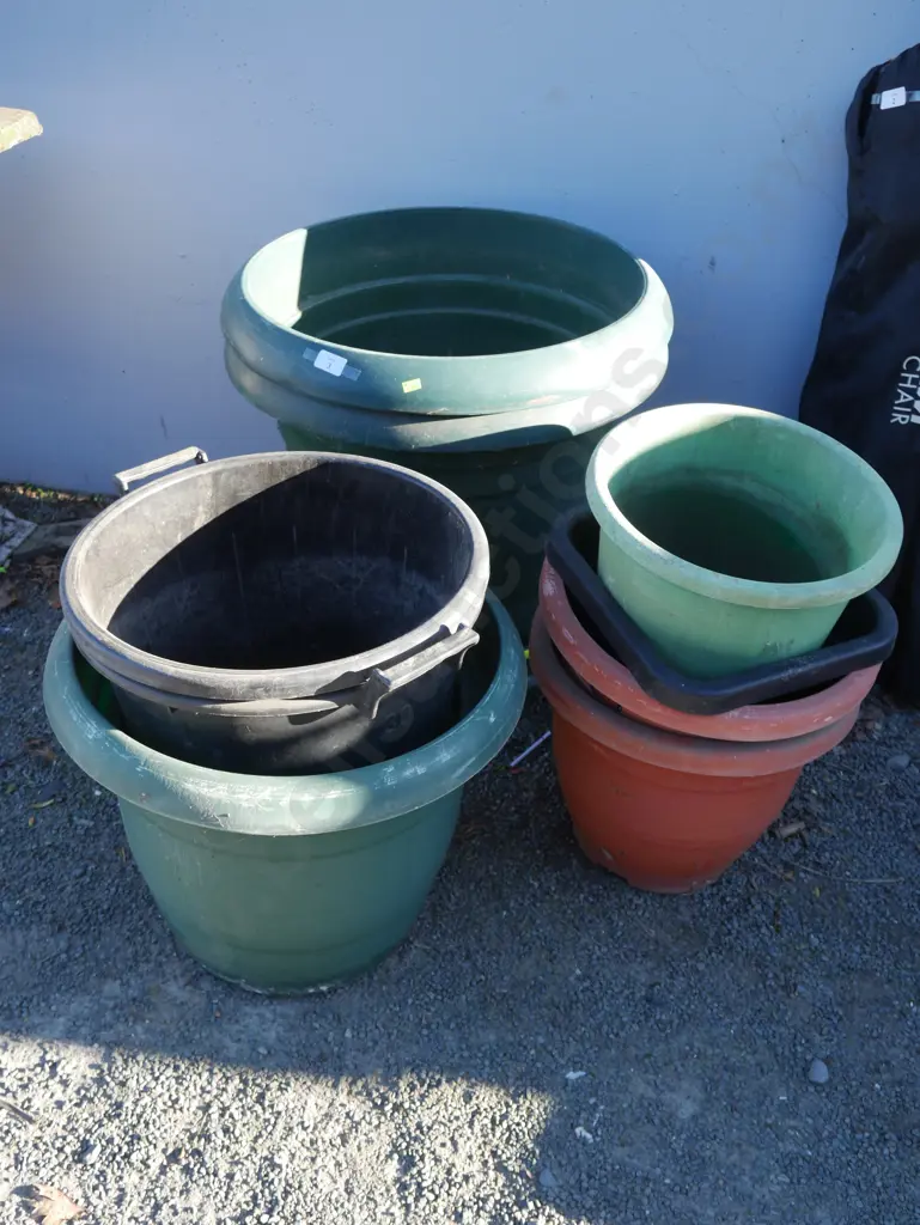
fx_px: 1133
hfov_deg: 44.2
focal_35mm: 32
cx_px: 460
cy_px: 612
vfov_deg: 56.8
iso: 200
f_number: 4.5
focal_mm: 16
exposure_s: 1/125
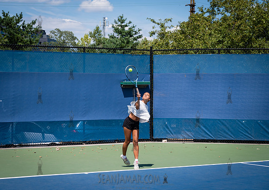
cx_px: 112
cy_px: 85
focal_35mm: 83
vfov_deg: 17.2
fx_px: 629
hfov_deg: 24.1
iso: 100
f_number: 4
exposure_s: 1/1000
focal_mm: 72
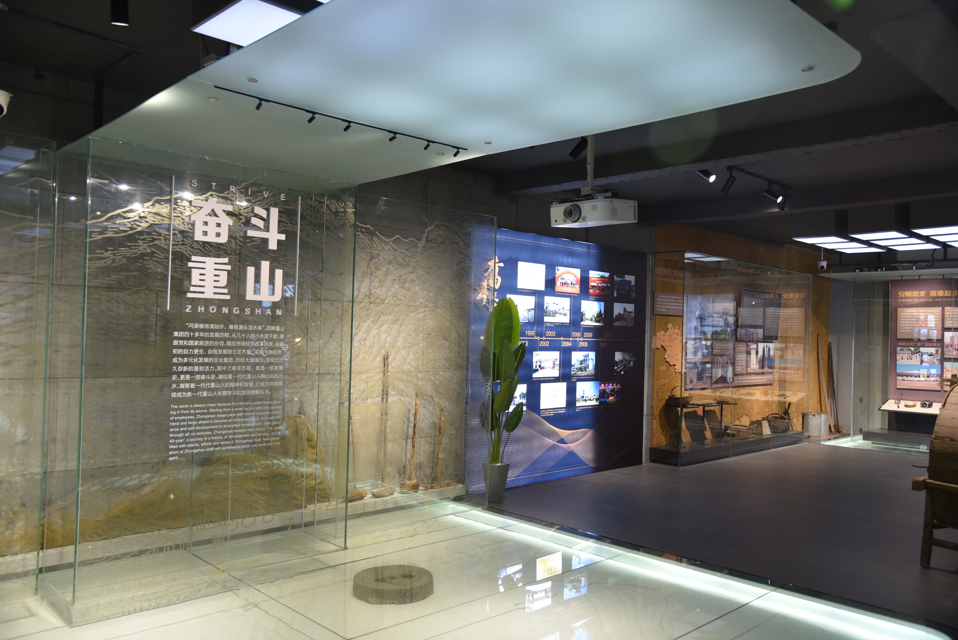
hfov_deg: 65.5
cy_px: 320
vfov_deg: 46.4
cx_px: 479
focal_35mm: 28
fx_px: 745
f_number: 4
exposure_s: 1/60
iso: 640
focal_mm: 28
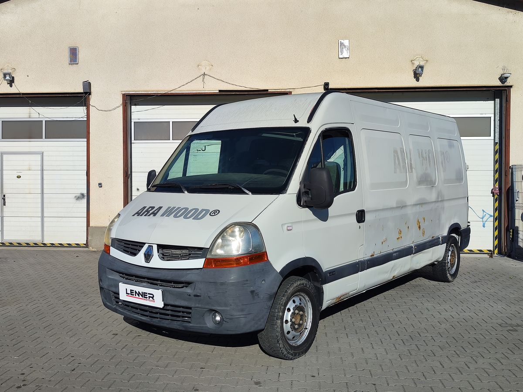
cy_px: 196
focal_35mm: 23
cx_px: 262
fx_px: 347
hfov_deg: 73.9
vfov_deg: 58.9
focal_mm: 7.01
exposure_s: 1/1553
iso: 50
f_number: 1.69
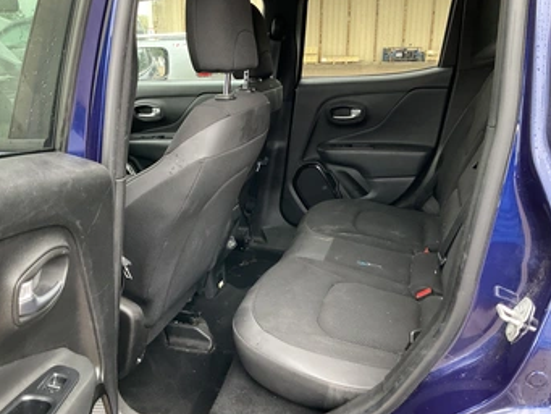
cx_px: 257
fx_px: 541
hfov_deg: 53.9
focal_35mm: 34
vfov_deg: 41.8
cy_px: 209
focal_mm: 3
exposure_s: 1/60
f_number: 1.8
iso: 100
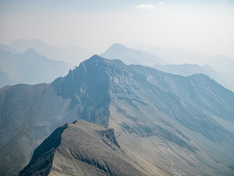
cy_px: 88
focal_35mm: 64
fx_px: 433
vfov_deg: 22.9
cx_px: 117
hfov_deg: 30.3
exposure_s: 1/400
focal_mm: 32
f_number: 8
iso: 200
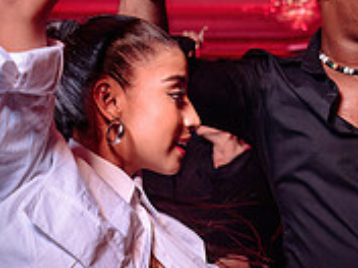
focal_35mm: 76
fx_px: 786
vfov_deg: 19.1
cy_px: 237
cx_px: 148
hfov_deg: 25.6
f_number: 3.2
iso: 800
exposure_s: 1/60
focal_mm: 24
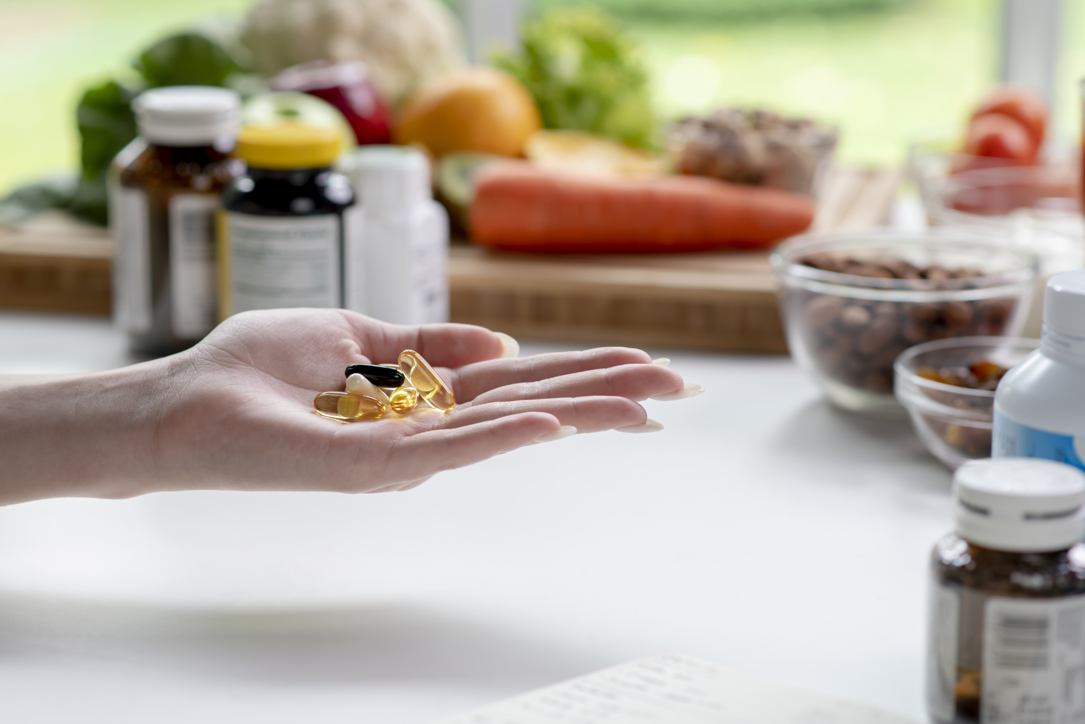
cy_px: 362
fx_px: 2562
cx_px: 542
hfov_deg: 23.9
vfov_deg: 16.1
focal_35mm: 85
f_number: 4
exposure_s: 1/80
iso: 200
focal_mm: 85
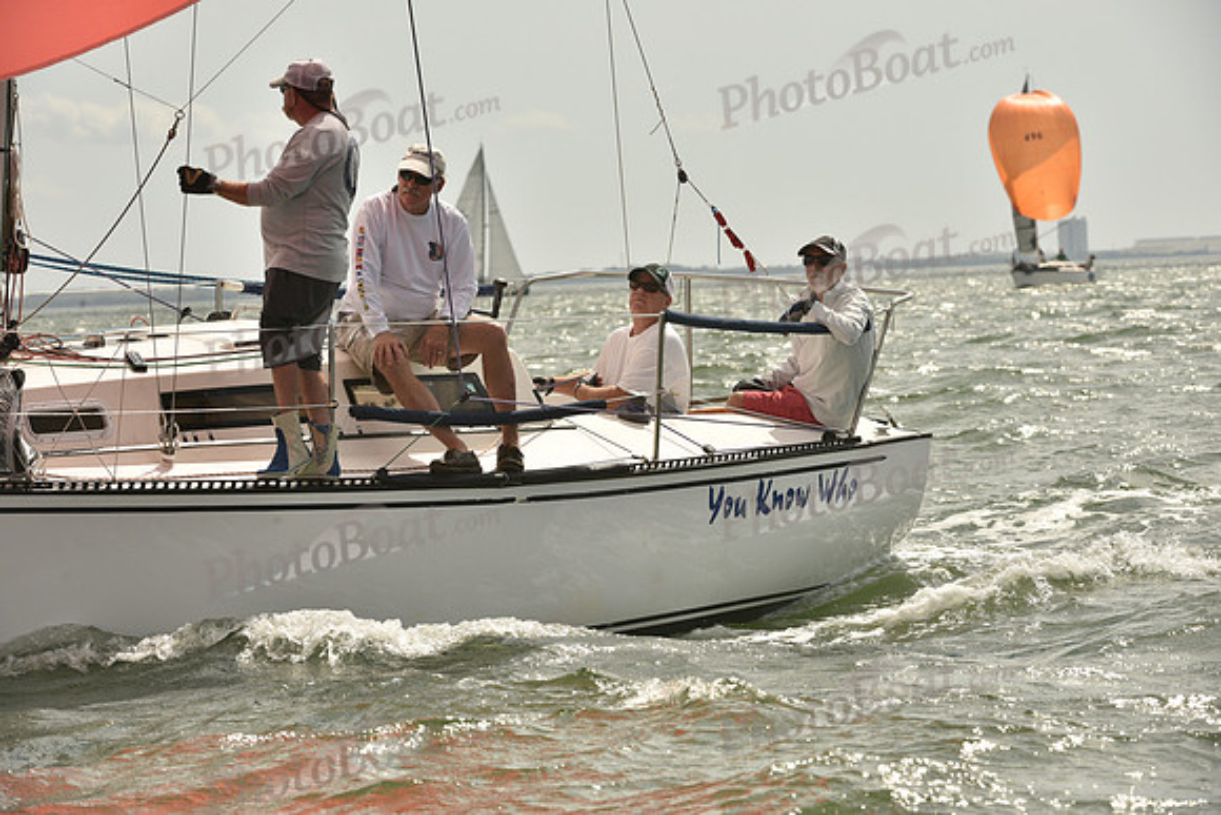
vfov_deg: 6.9
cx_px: 610
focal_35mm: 200
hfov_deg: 10.3
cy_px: 408
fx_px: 6785
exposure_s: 1/1250
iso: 400
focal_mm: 200
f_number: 10
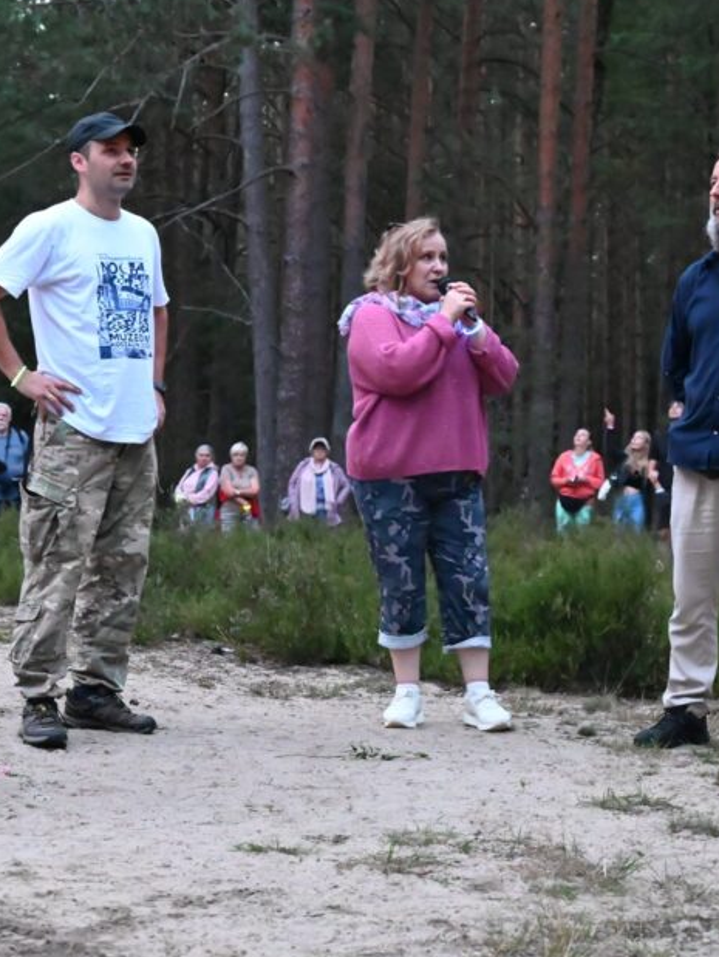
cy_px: 506
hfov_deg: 18.2
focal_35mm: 81
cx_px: 264
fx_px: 2241
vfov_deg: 24.1
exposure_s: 1/15
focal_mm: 51
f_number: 5.6
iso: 25600
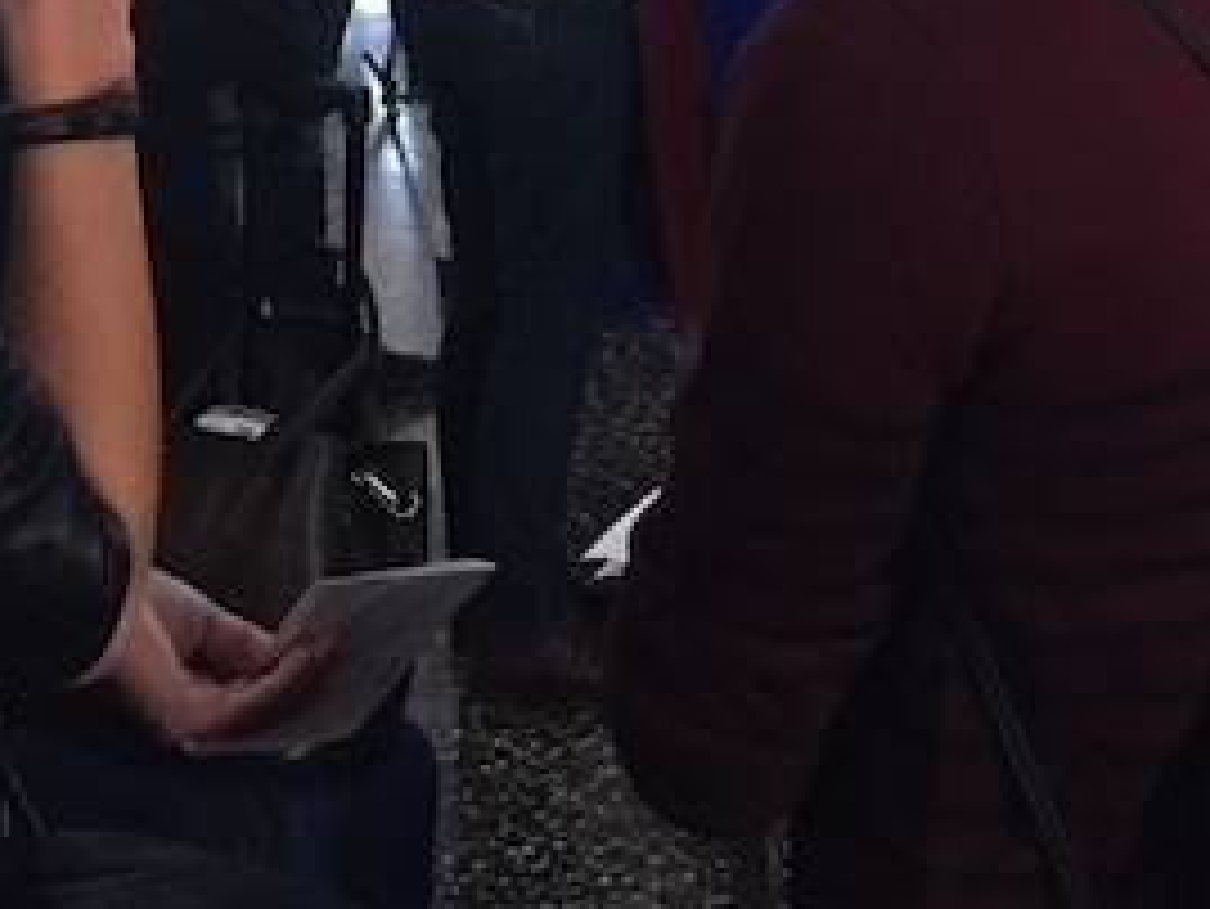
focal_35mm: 97
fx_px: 3392
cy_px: -380
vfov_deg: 14.4
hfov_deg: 19.6
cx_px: 1223
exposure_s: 1/30
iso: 50
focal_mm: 4.15
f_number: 2.2
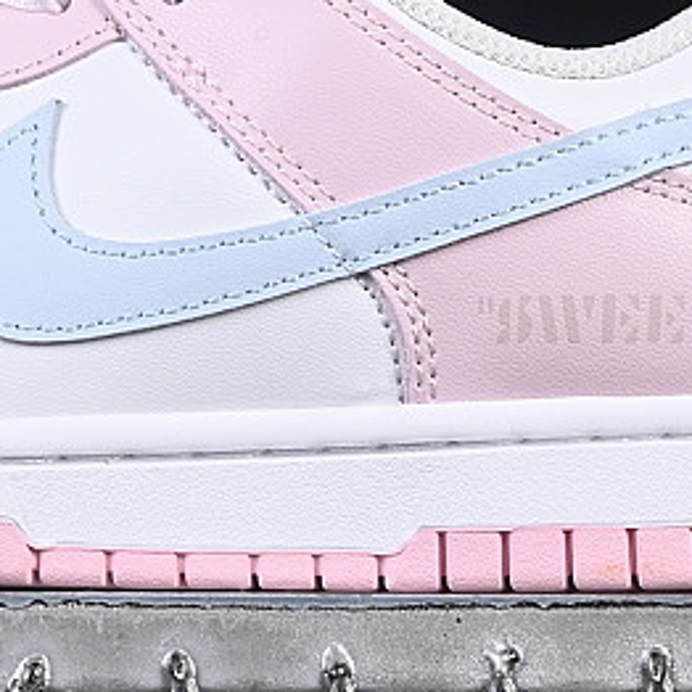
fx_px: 5948
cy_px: -3
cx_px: 48
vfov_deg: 6.6
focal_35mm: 263
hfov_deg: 6.6
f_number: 8
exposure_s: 1/80
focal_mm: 50
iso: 160
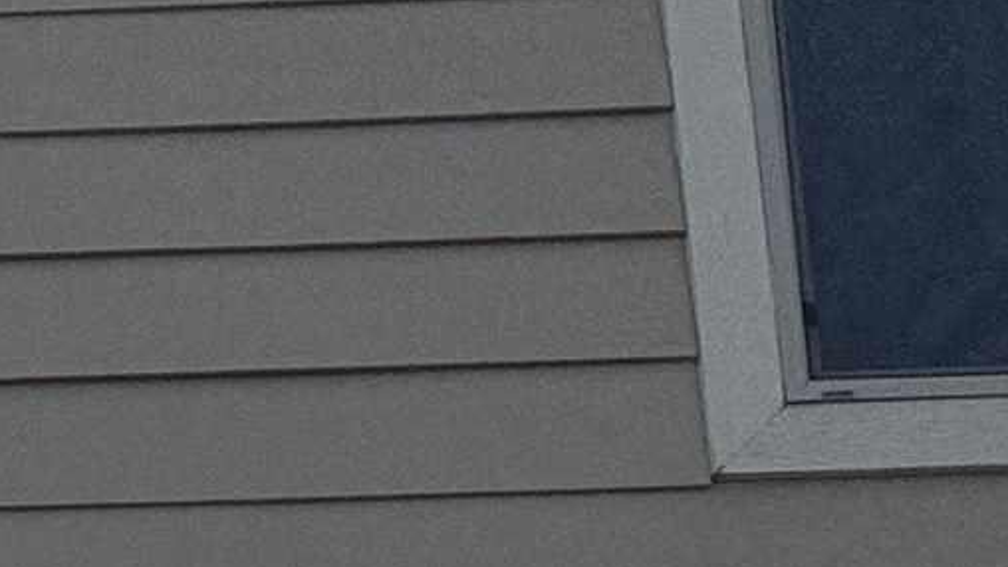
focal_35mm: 158
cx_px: -1941
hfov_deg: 10.2
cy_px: 2117
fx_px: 4224
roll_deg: -1.9
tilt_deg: +11.7
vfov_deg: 6.5
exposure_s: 1/17544
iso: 50
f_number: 1.78
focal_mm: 6.76
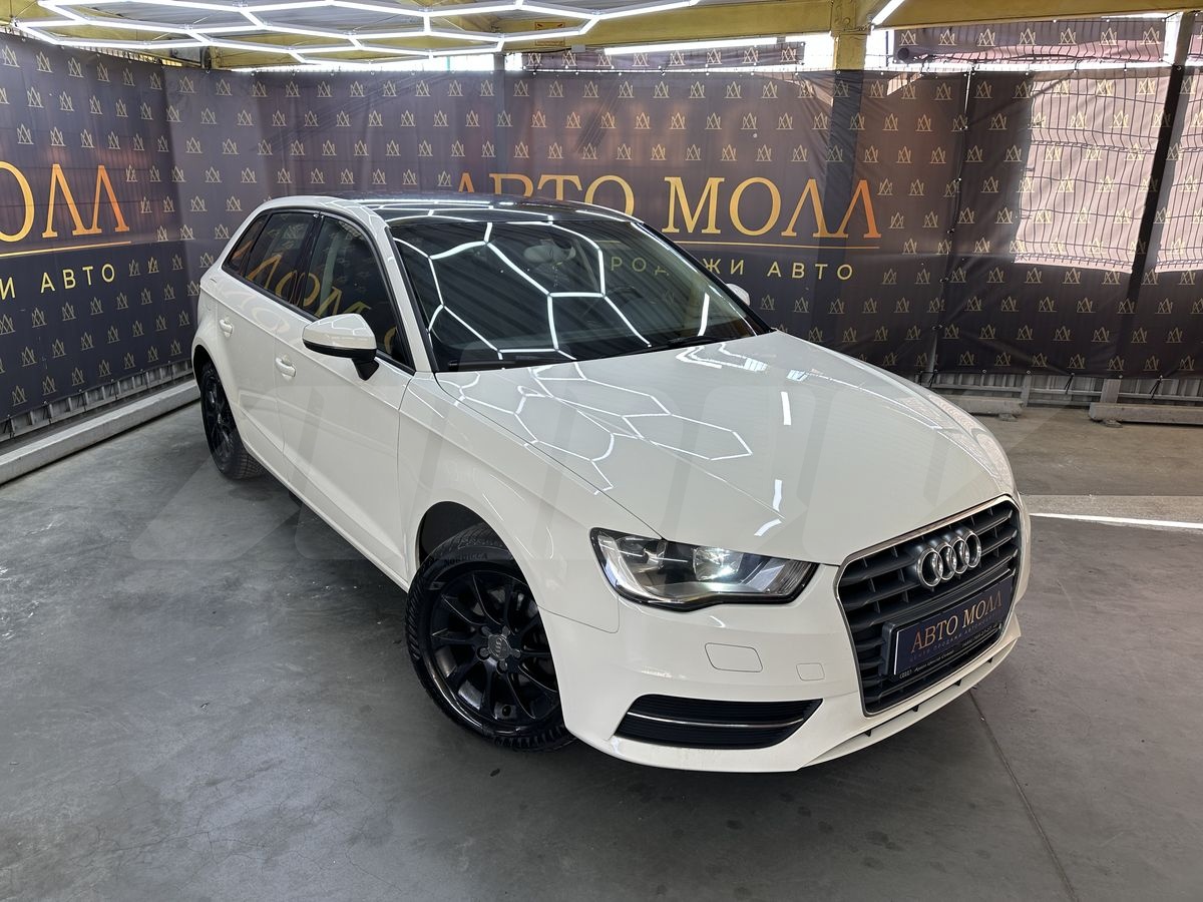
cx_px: 602
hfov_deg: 71.6
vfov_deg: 56.8
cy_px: 451
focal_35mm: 24
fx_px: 834
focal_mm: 6.86
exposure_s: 1/121
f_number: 1.78
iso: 64
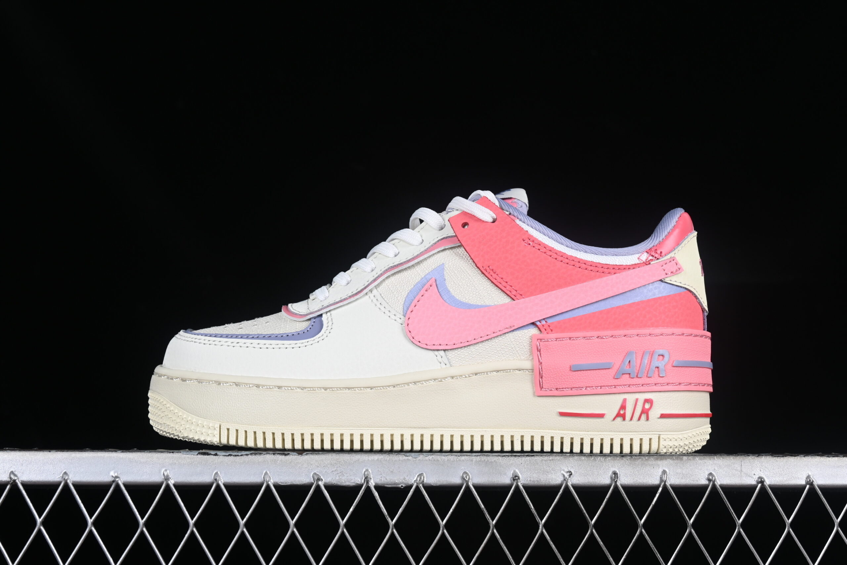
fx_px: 1765
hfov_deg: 27.0
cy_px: 282
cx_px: 424
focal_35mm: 75
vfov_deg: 18.2
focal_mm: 50
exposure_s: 1/80
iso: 160
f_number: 8
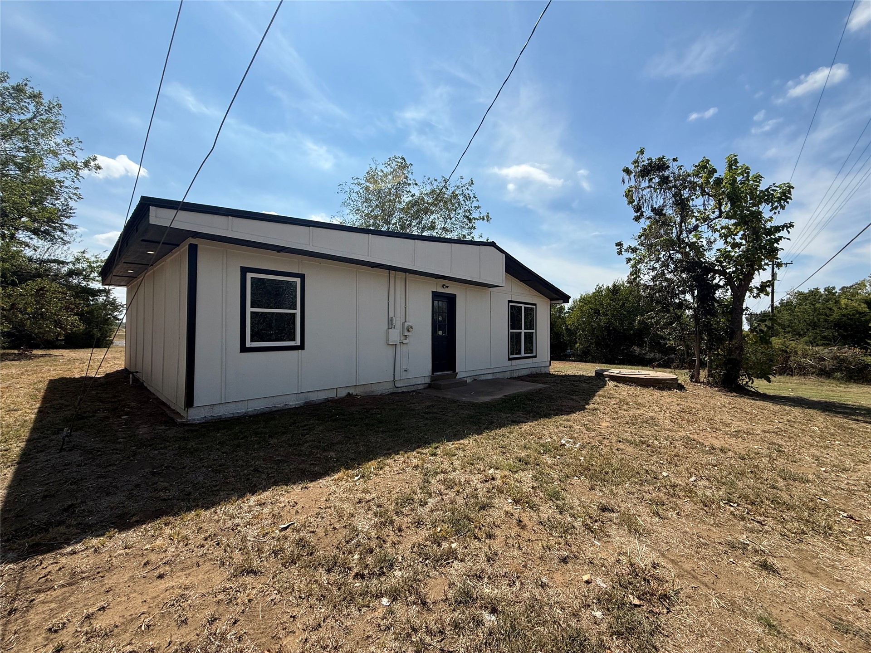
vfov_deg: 85.7
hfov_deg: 102.1
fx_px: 352
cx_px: 436
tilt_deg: +2.7
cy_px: 326
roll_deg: +1.9
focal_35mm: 14
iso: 50
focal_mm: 2.22
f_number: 2.2
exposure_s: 1/2237
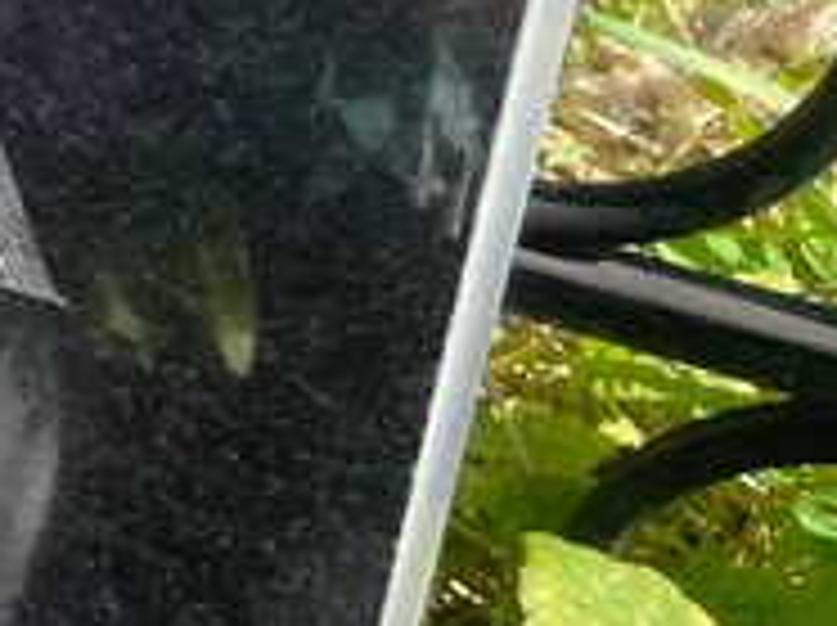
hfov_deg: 14.7
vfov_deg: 13.0
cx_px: -806
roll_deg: +0.8
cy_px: 9
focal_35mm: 112
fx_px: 2705
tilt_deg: -29.6
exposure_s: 1/882
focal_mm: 4.2
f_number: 1.6
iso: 32
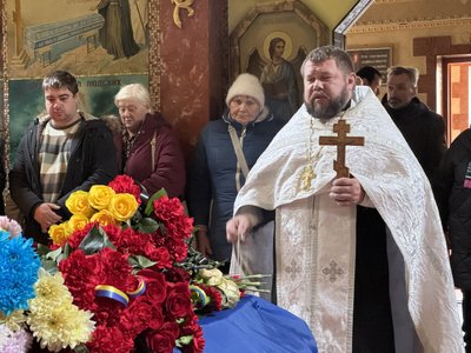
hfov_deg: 25.3
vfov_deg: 19.1
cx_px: 236
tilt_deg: +0.4
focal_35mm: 77
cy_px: 176
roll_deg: +1.0
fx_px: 1048
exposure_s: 1/21
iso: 1600
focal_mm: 9
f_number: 2.8
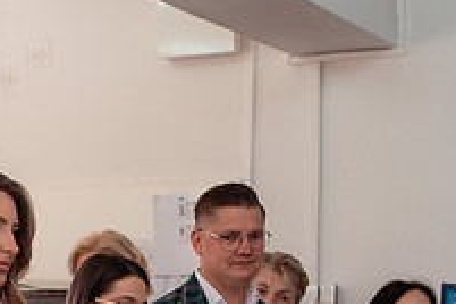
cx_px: -107
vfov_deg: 11.8
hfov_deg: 17.2
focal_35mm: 113
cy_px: 383
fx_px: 1431
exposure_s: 1/250
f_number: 2.8
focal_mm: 35
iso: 800
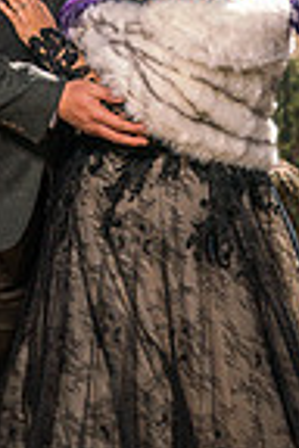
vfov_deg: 16.4
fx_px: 1557
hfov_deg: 10.9
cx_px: 84
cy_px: 156
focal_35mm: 125
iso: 200
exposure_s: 1/2000
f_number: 4
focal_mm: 40
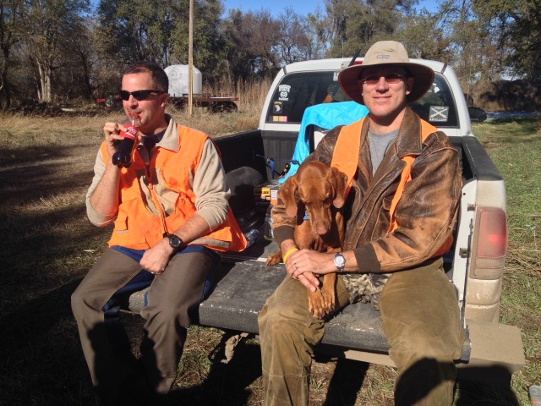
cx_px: 270
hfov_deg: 52.6
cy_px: 203
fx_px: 547
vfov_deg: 40.7
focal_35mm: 35
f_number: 2.4
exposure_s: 1/1783
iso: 50
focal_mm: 4.28
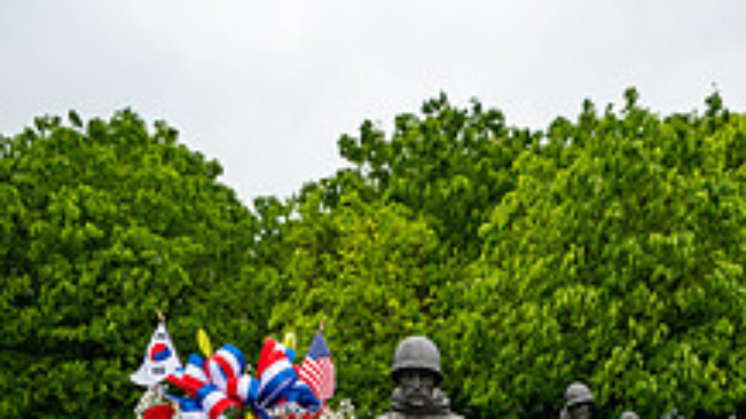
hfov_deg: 39.4
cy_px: 759
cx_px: 493
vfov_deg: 18.1
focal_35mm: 52
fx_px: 1028
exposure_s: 1/640
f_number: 8
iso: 900
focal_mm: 24
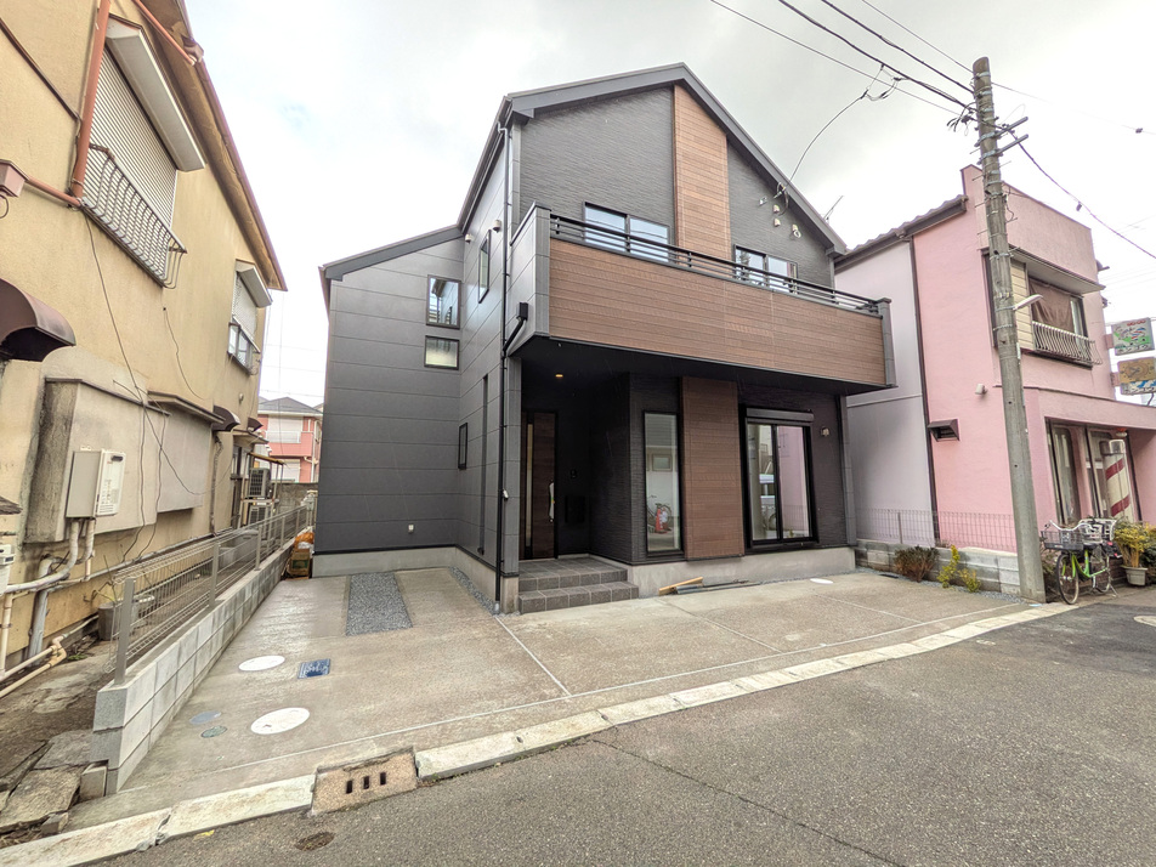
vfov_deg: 85.7
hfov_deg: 102.1
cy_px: 434
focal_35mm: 14
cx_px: 578
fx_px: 468
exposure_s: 1/917
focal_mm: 1.83
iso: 51
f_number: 2.2
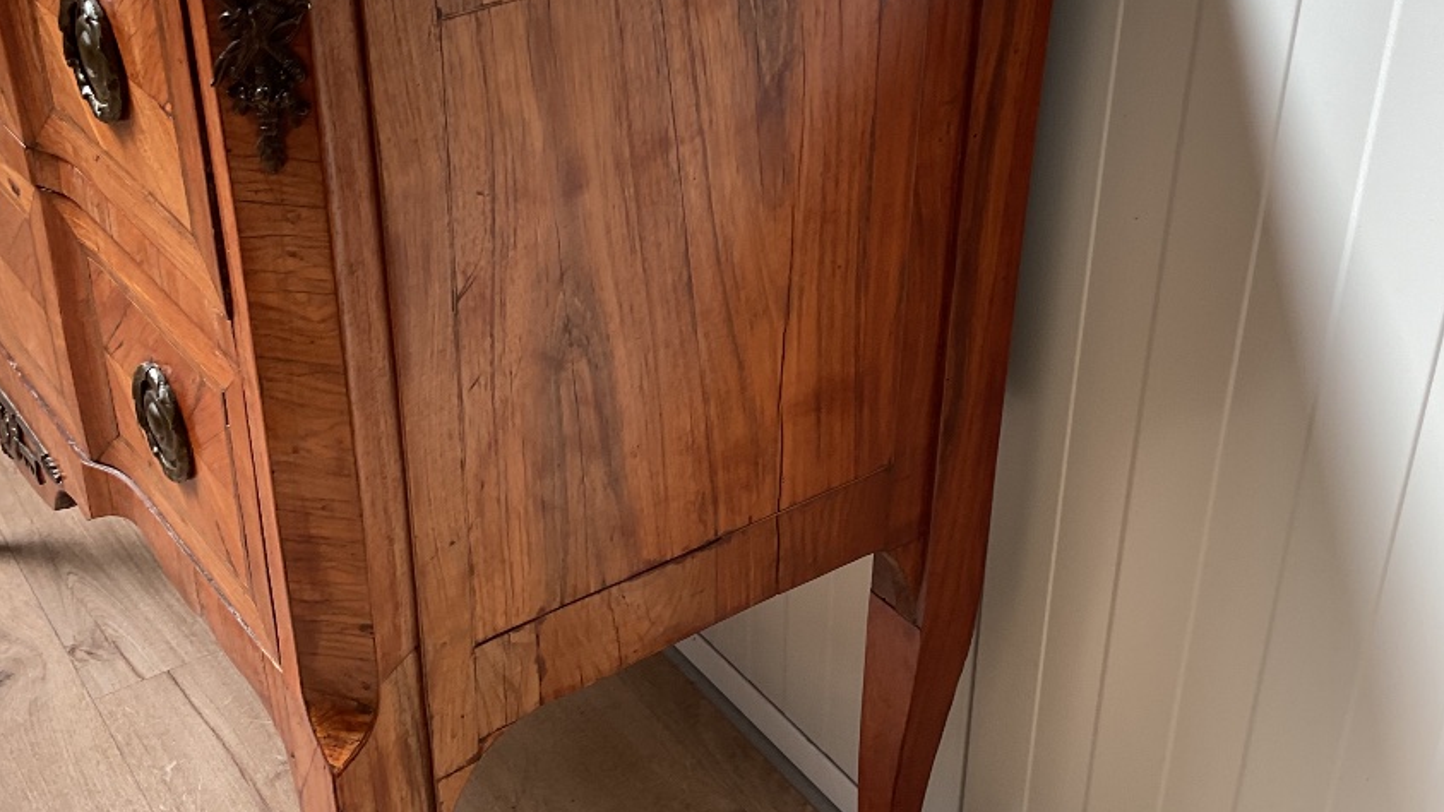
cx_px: 742
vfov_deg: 26.5
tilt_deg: -28.1
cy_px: 334
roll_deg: +0.2
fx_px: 1723
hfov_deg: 45.5
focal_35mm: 45
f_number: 1.8
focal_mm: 3
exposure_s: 1/120
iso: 25
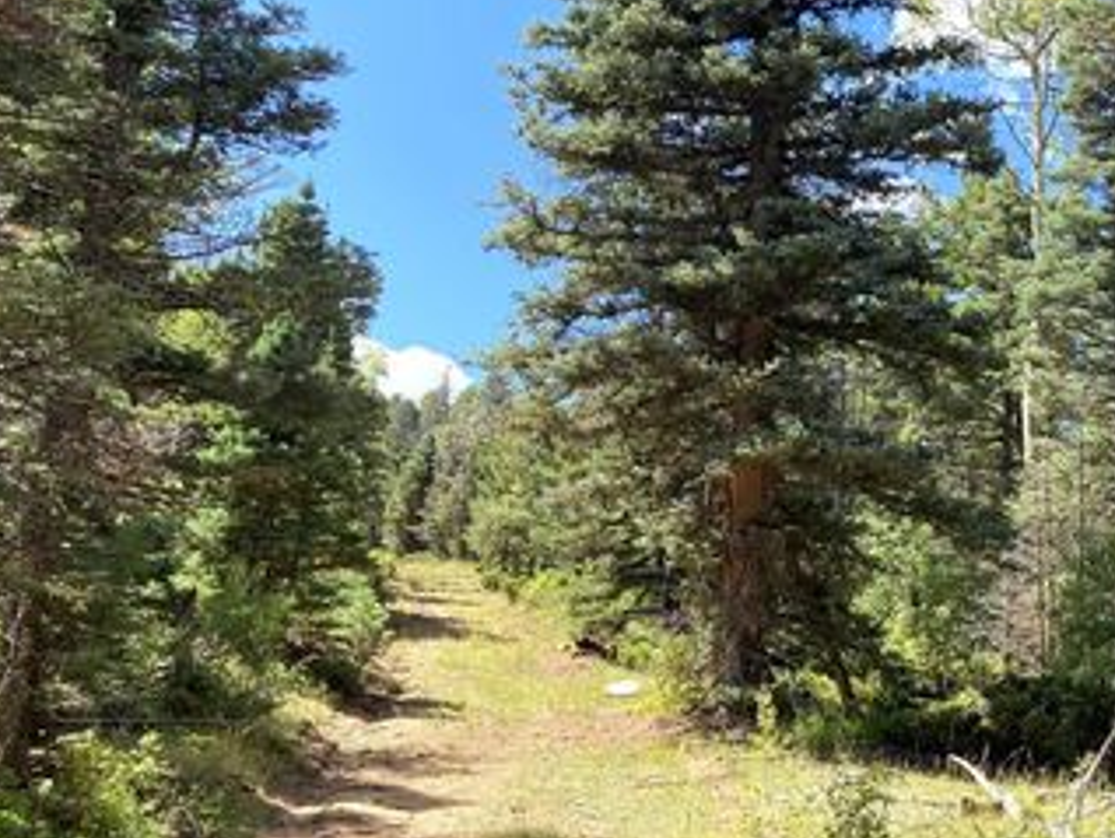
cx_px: 852
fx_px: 1418
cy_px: 377
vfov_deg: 32.9
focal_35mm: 44
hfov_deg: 41.5
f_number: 1.8
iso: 20
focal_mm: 3.99
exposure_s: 1/440
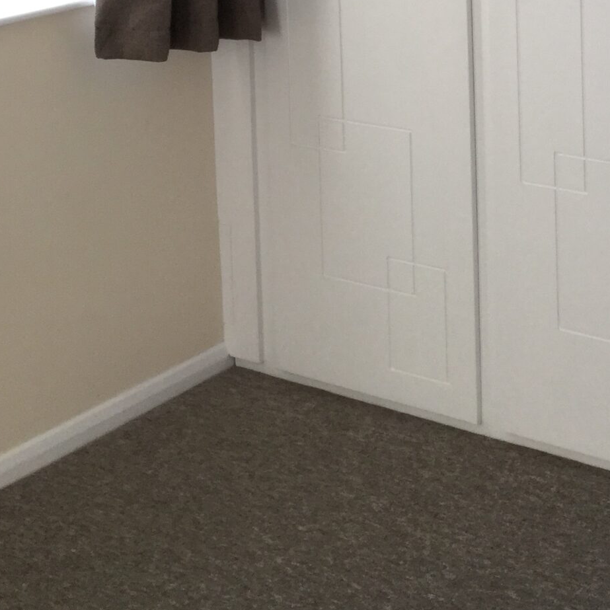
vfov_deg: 21.0
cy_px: -152
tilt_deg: -5.9
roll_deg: +2.8
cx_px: 564
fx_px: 1515
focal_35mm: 76
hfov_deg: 22.2
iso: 40
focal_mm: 3.3
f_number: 2.4
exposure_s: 1/120
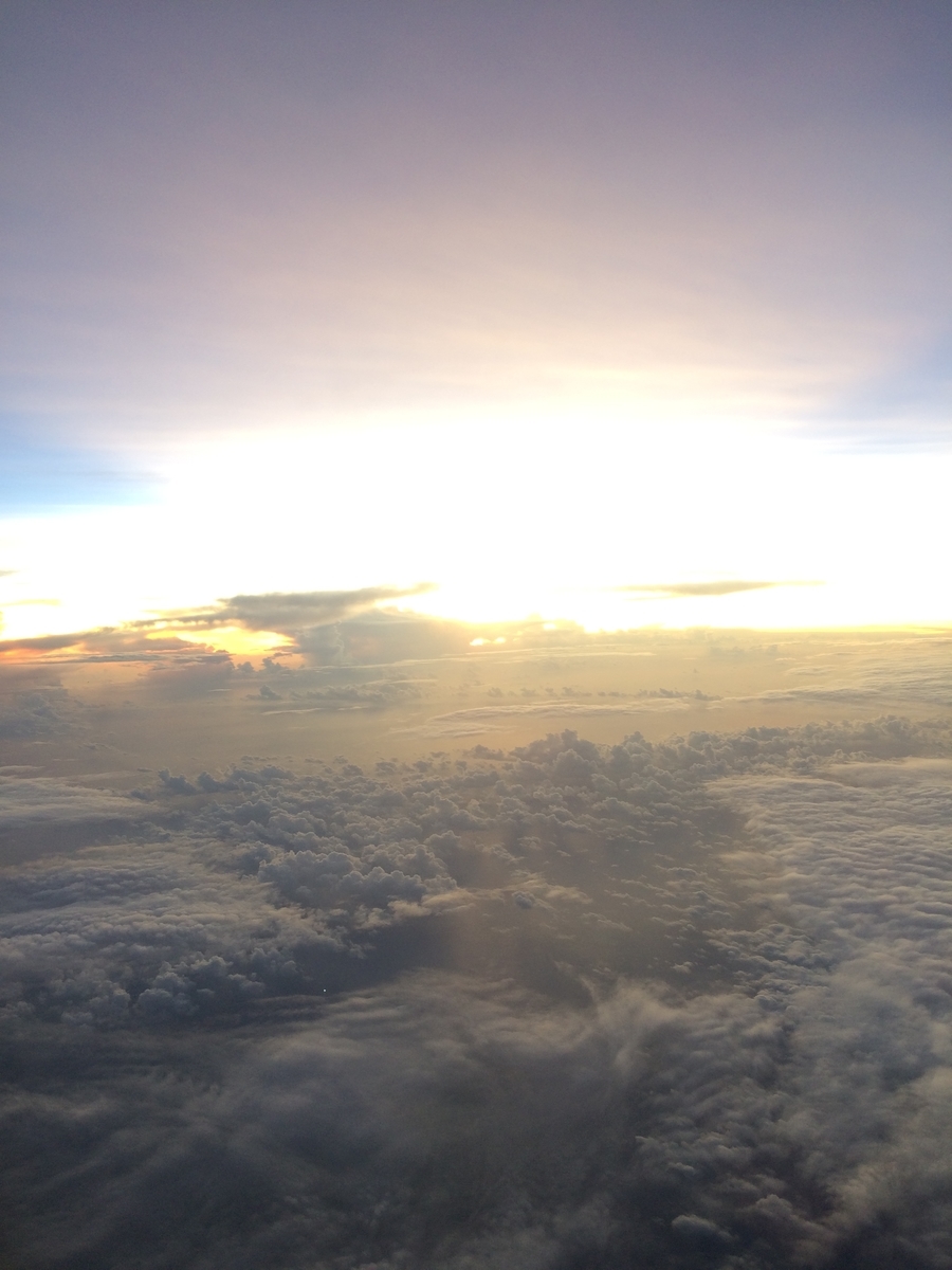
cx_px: 476
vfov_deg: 61.7
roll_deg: +0.0
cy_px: 635
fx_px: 1063
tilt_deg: -4.4
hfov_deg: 48.2
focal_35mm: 29
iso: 32
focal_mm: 4.15
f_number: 2.2
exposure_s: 1/40
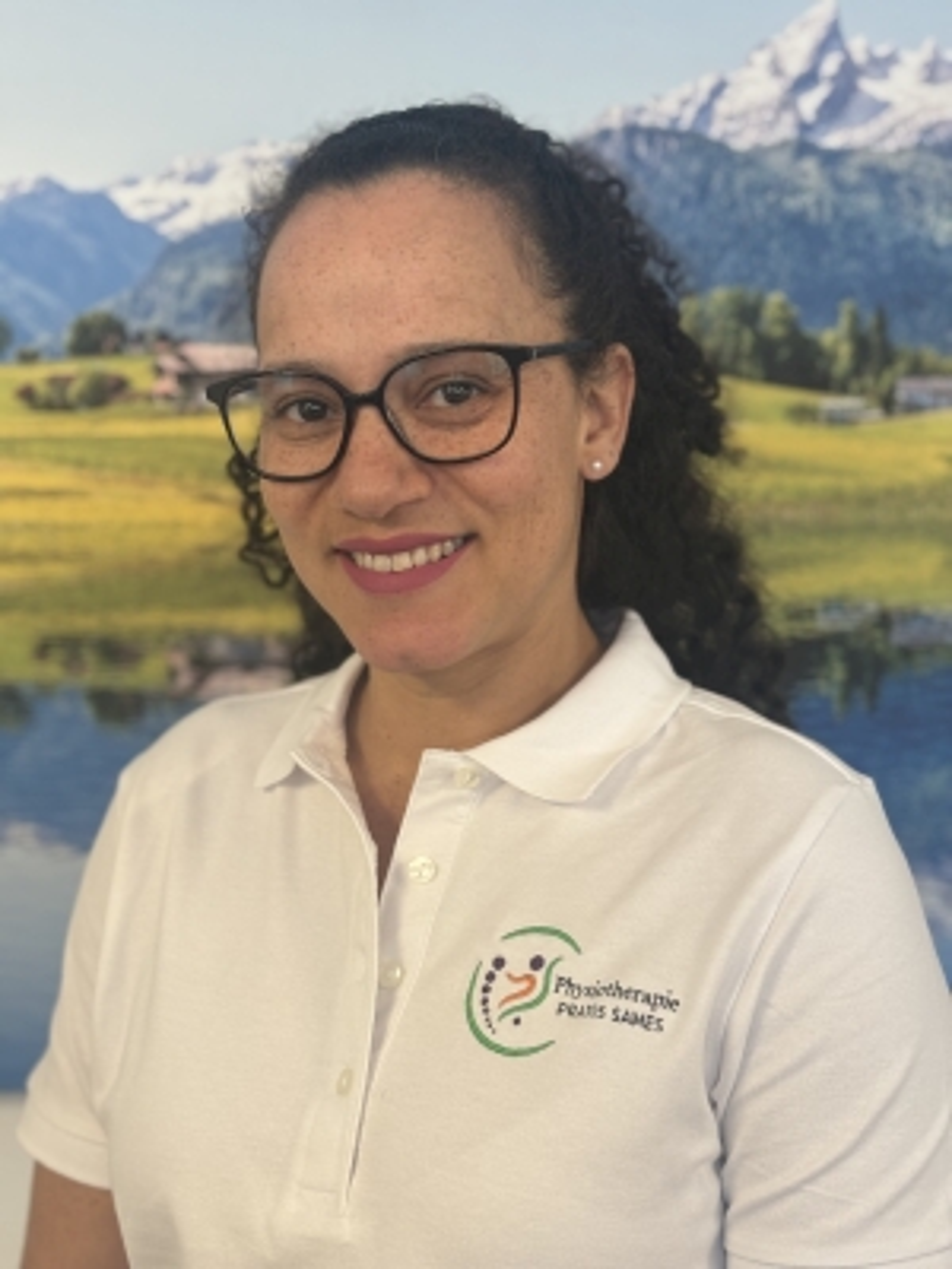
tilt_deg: -8.8
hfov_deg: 28.0
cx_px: 476
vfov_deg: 36.8
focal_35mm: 52
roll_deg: -0.4
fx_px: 1907
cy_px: 634
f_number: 1.6
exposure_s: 1/49
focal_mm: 5.96
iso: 160
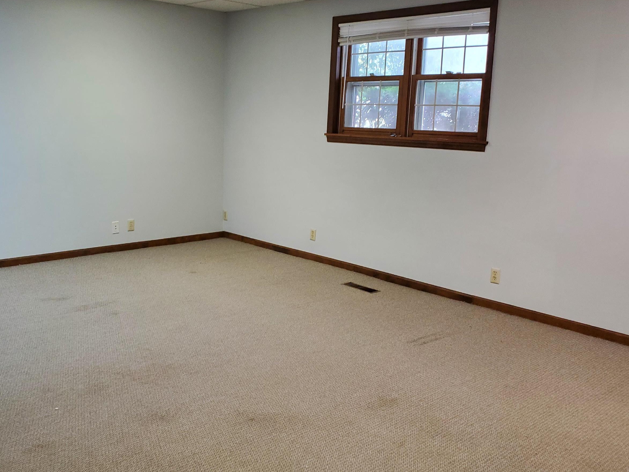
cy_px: 215
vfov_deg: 41.8
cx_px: 283
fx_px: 618
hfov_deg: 53.9
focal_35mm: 34
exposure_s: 1/60
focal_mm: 4.3
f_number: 2.4
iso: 200
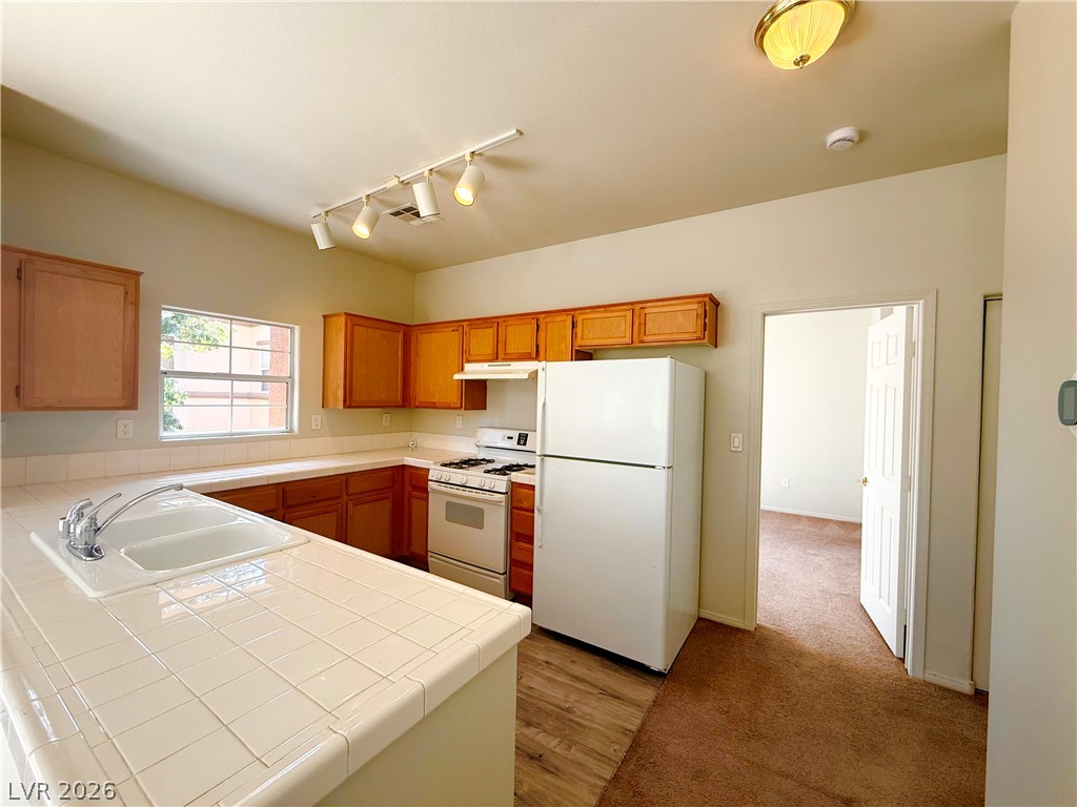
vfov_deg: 85.7
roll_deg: -1.4
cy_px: 404
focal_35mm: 14
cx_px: 538
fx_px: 436
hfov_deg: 102.1
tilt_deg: -0.5
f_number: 2.2
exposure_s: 1/120
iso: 125
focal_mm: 2.22
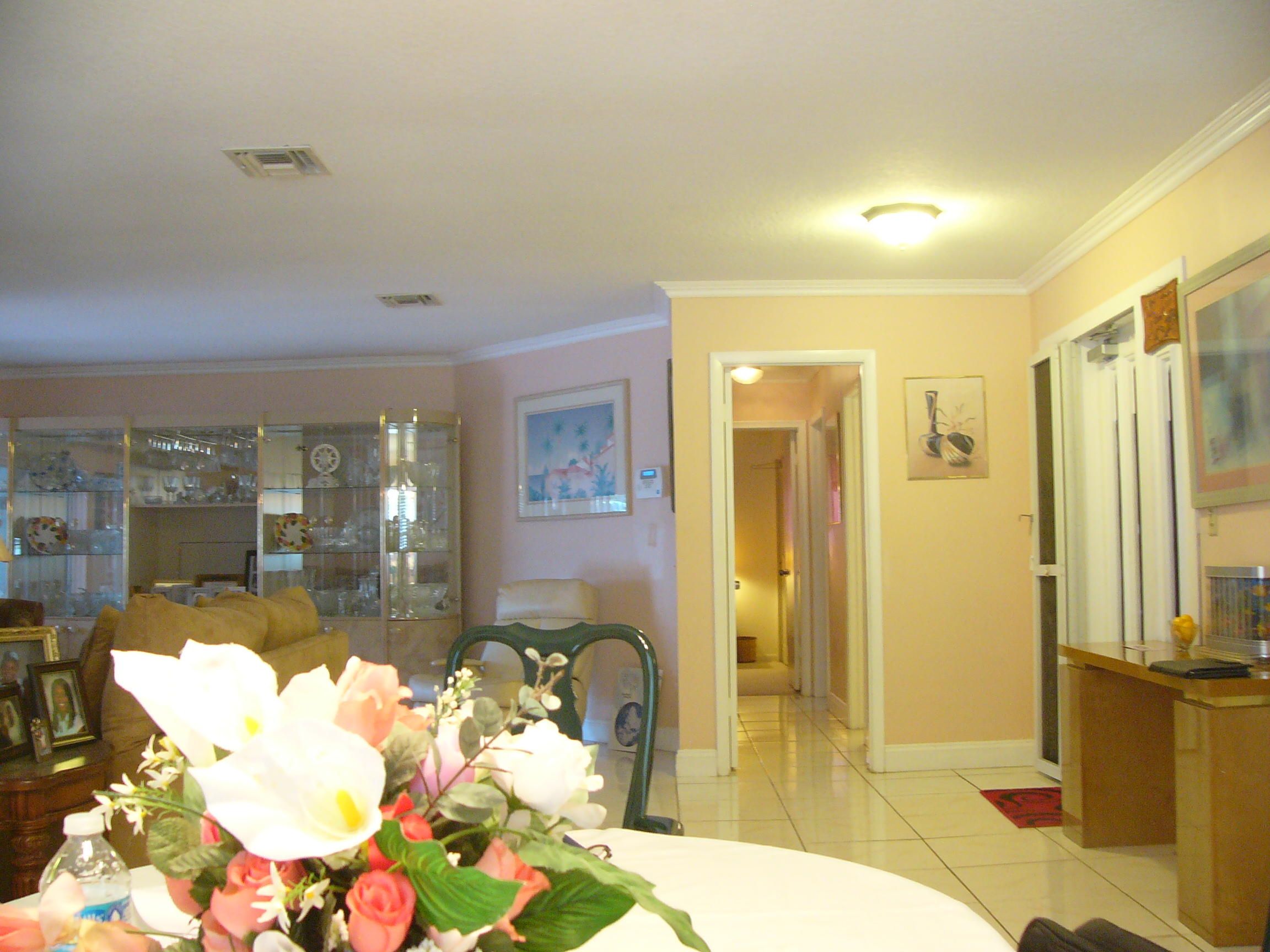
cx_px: 635
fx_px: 1321
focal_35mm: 36
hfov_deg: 51.4
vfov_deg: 39.7
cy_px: 476
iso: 200
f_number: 2.8
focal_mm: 6
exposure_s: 1/13
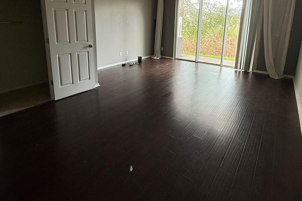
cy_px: 55
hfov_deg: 83.9
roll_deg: -1.0
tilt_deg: -10.5
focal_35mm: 20
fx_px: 168
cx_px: 146
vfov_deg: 59.3
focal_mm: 2.22
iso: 200
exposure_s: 1/99
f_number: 2.2
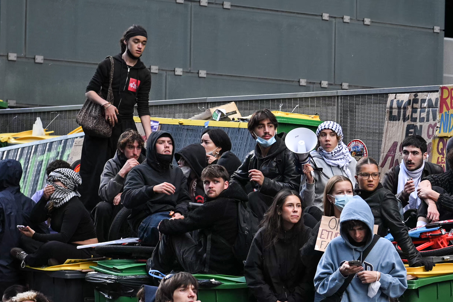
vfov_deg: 8.0
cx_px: 532
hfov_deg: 11.7
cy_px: 249
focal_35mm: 172
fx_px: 2164
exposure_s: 1/500
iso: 320
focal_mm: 70
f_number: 4
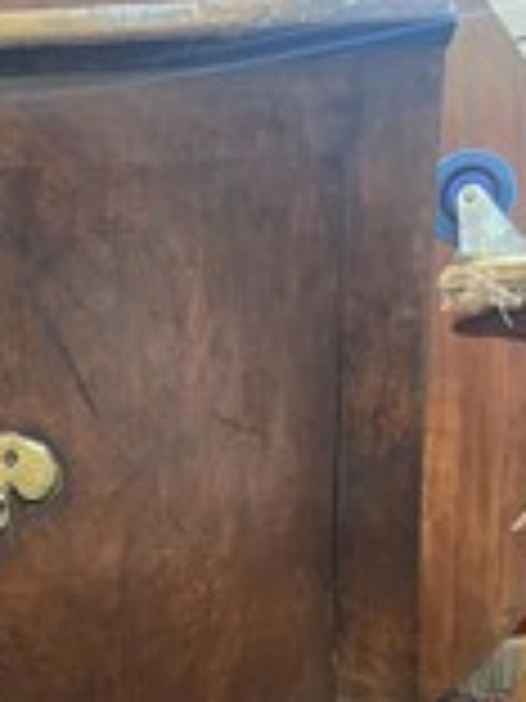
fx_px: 1297
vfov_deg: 28.7
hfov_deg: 21.3
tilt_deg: -8.2
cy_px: 670
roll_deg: +1.7
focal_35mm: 64
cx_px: -112
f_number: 1.6
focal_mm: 5.1
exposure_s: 1/33
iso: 640
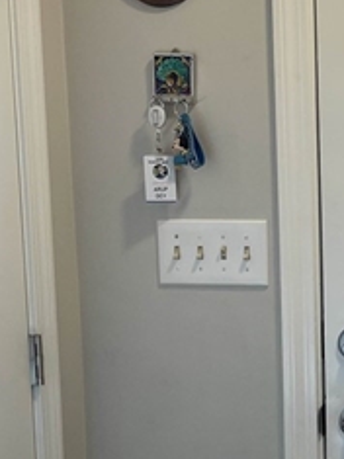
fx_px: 1127
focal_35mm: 85
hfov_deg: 16.4
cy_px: 385
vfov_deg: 22.6
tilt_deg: -7.9
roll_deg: +1.3
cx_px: 452
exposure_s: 1/120
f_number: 1.6
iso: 80
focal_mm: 4.2
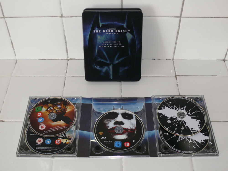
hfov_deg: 40.4
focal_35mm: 47
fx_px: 310
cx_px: 114
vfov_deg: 30.9
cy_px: 86
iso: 100
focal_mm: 9
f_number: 2.8
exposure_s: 1/30
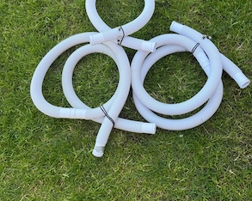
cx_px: 128
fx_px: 239
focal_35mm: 32
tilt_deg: -70.0
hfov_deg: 55.7
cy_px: 88
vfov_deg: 45.7
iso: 80
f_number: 1.78
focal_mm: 6.76
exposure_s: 1/607
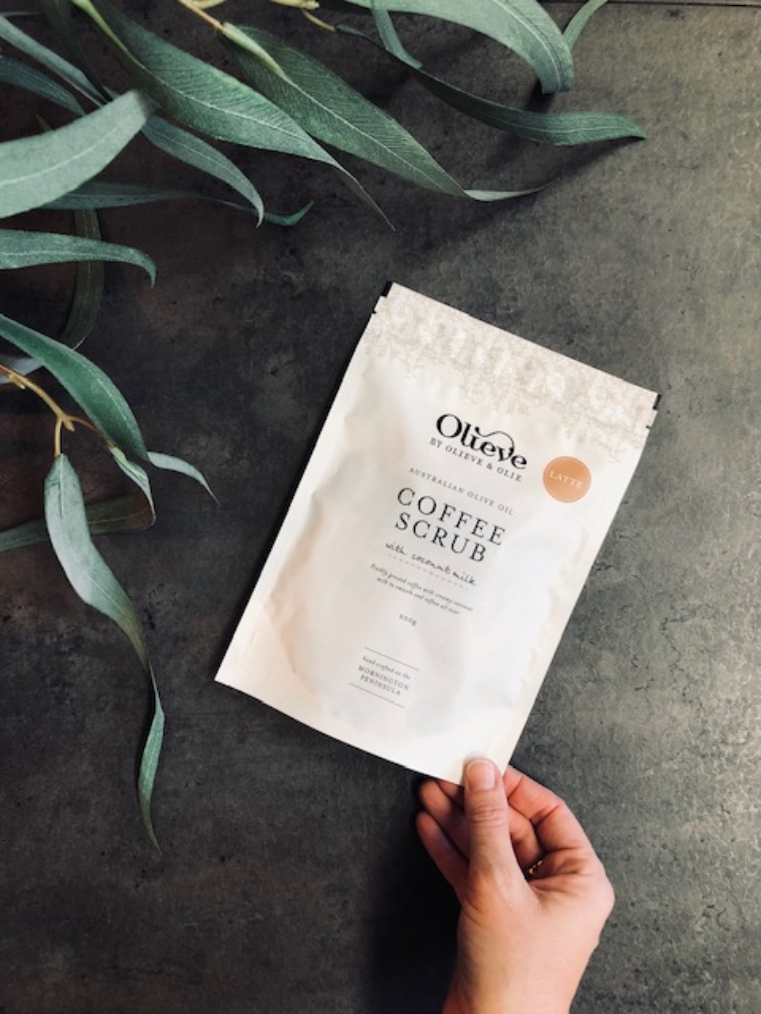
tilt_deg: -89.3
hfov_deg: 49.7
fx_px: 821
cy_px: 507
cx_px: 380
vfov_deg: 63.4
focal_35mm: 28
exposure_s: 1/30
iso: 25
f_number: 1.8
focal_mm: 4
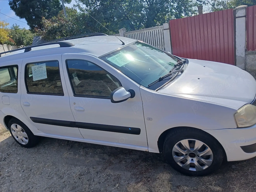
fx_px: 192
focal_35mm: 26
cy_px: 96
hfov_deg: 67.3
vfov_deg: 53.1
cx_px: 128
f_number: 1.8
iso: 20
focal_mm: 3.98
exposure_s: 1/646
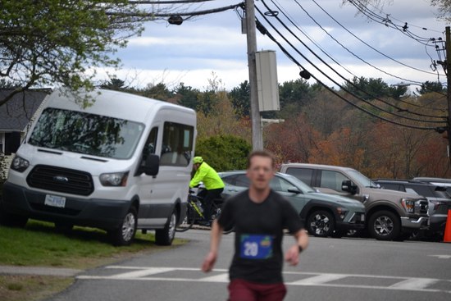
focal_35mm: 195
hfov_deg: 10.5
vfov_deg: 7.0
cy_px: 150
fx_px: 2443
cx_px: 226
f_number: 5
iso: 400
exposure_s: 1/1000
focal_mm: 130
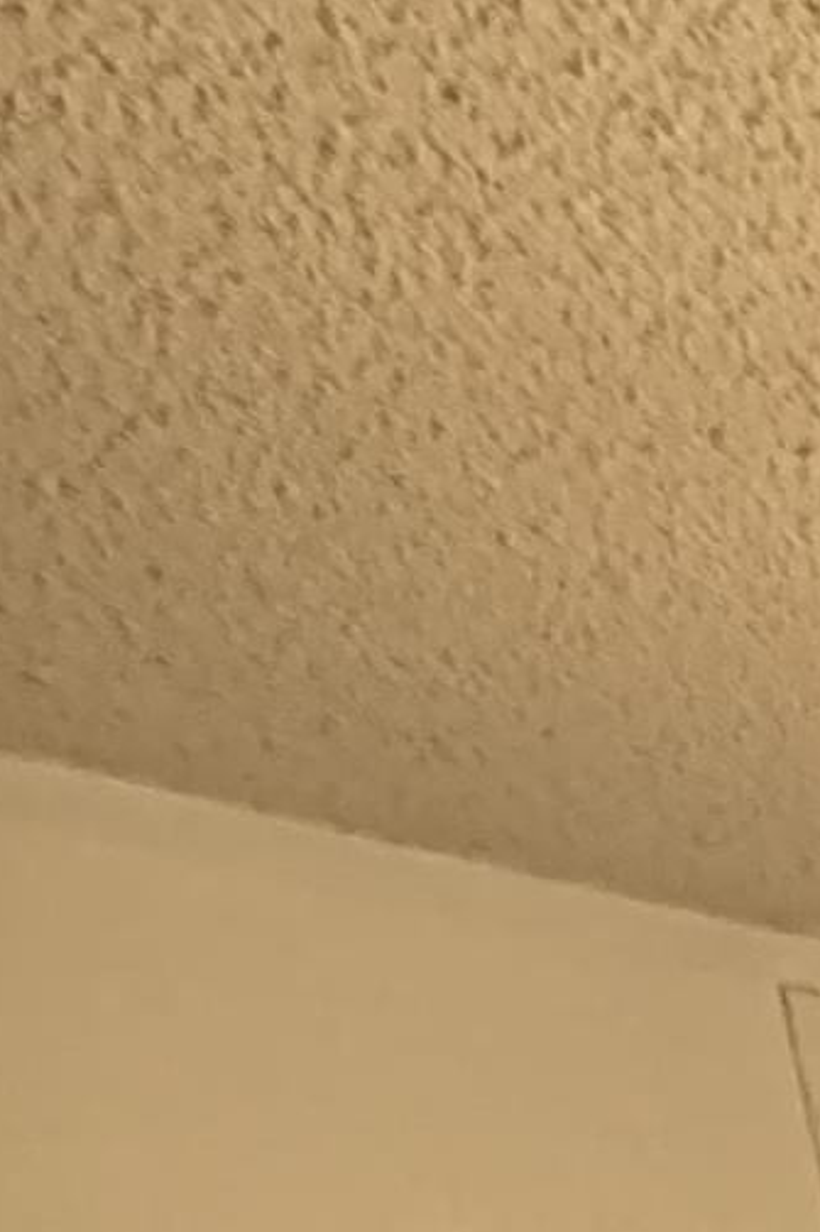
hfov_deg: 7.2
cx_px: 3664
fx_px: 3043
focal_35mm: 89
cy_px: 2662
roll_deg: -0.2
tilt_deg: -14.8
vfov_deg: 16.0
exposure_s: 1/60
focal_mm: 2.22
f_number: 2.2
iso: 640
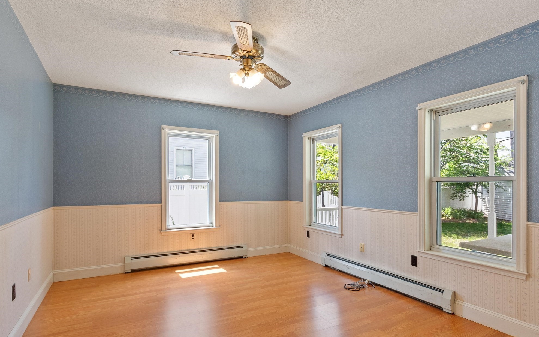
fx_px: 279
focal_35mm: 19
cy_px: 183
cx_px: 261
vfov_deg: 62.1
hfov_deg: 88.0
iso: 400
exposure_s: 1/8
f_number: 8
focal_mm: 12
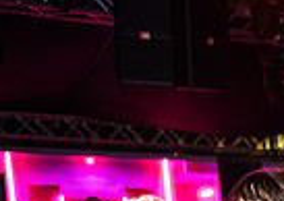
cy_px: 457
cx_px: 504
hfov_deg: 14.0
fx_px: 1029
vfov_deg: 10.0
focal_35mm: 128
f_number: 2.8
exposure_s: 1/100
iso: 1250
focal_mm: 26
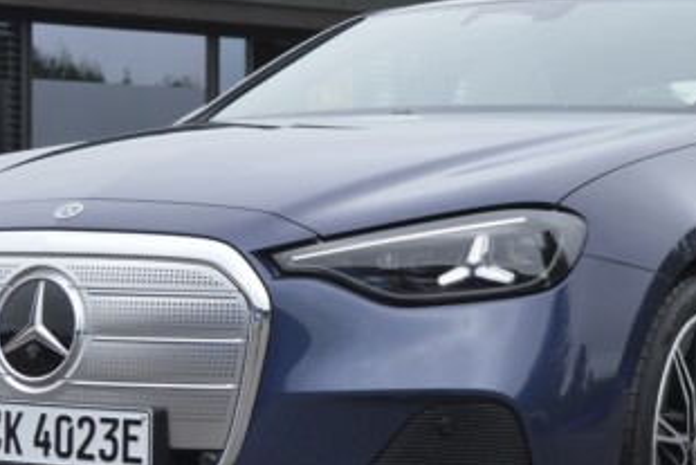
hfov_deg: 20.8
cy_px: 219
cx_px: 384
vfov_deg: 14.0
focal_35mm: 98
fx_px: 1898
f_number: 6.3
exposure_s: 1/160
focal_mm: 29
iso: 100
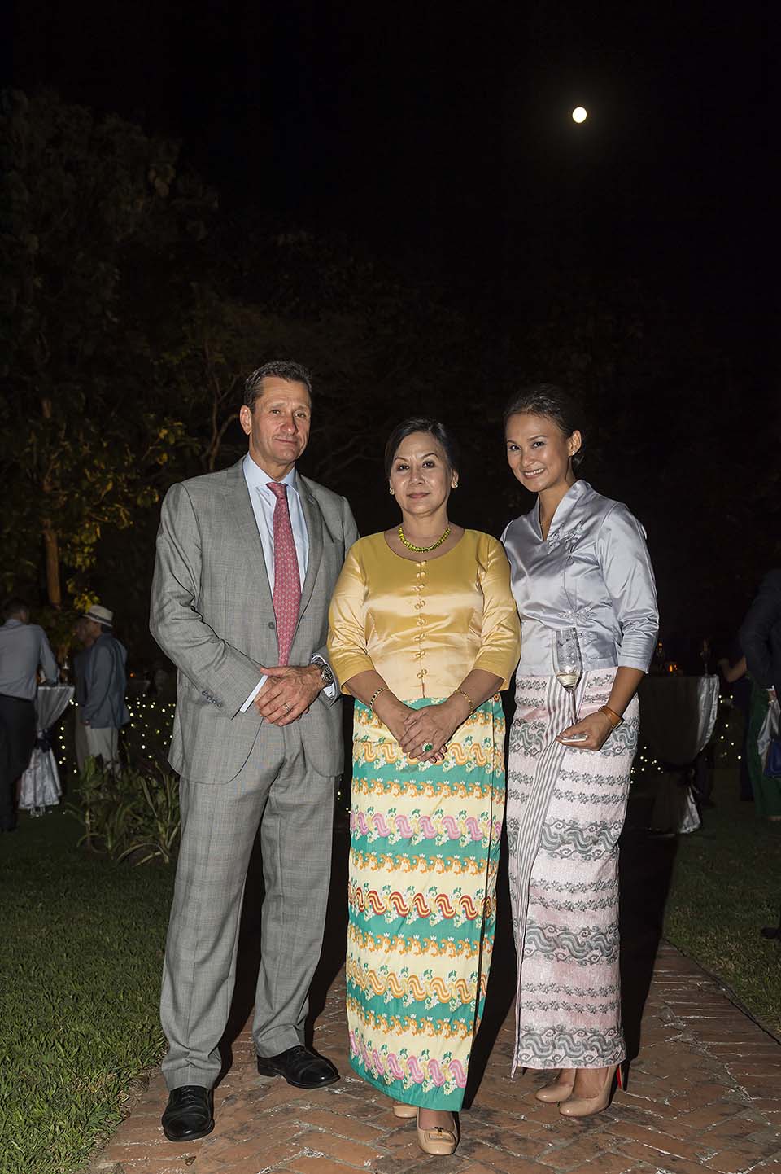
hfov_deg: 42.3
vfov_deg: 60.3
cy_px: 587
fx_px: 1010
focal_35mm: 31
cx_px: 390
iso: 400
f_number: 5.6
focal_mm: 31
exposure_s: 1/60
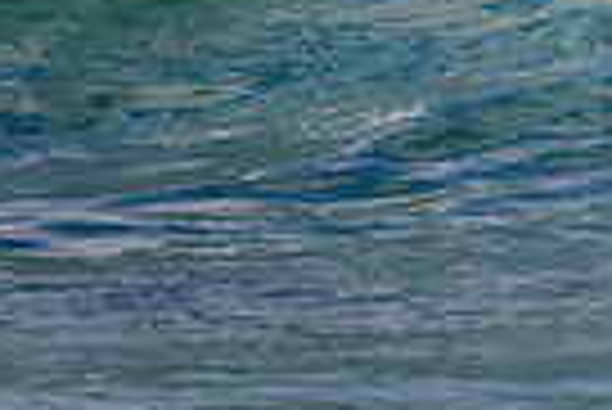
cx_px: 1210
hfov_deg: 0.5
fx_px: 72479
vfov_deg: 0.3
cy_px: -241
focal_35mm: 4259
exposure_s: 1/3200
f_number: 11
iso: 1600
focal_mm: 1000
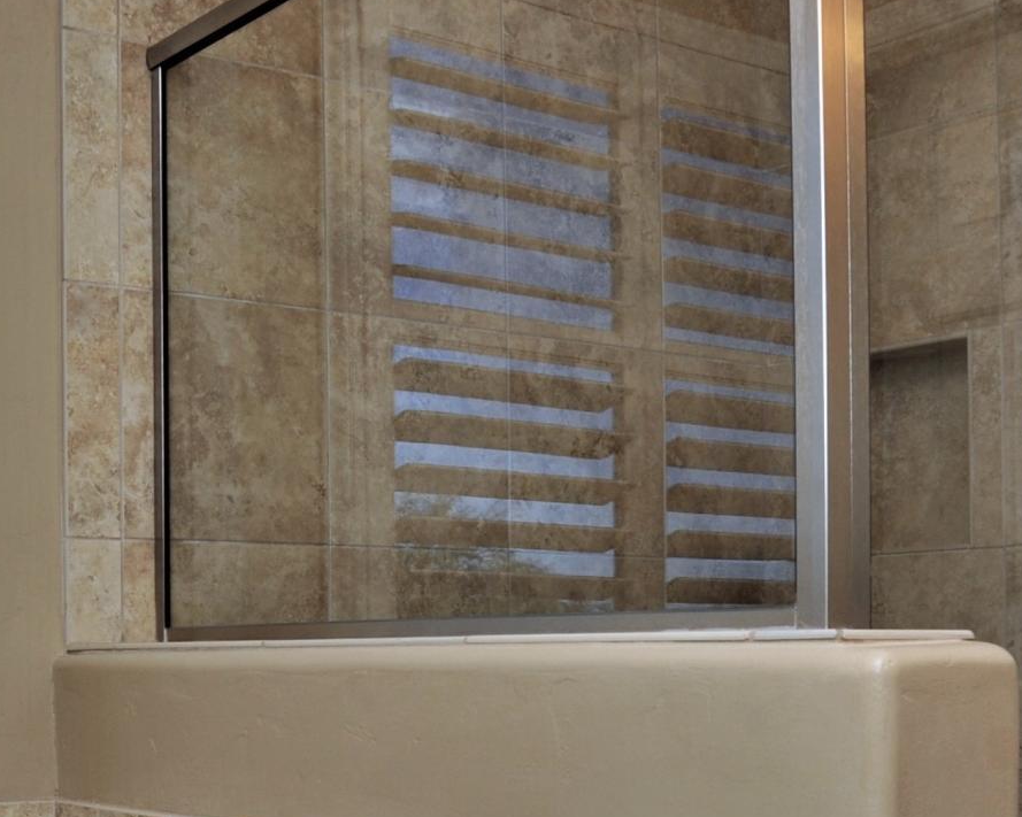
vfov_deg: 26.2
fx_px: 1724
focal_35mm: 57
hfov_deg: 32.0
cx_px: 187
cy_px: 656
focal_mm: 18
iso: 320
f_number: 10
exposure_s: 1/50
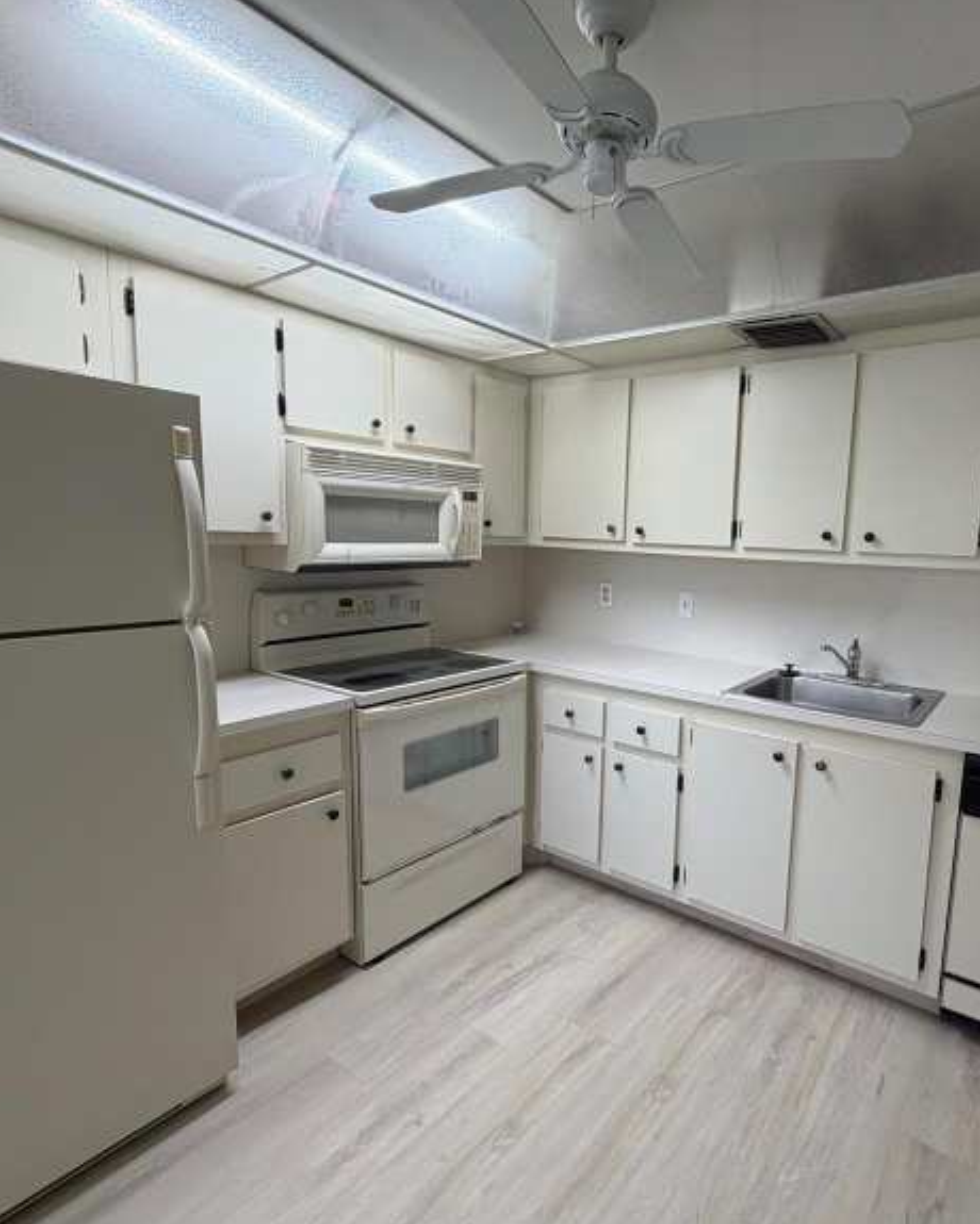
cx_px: 611
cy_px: 626
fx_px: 689
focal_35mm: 19
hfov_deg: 69.7
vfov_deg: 83.3
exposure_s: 1/120
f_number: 2.2
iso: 125
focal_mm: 2.22
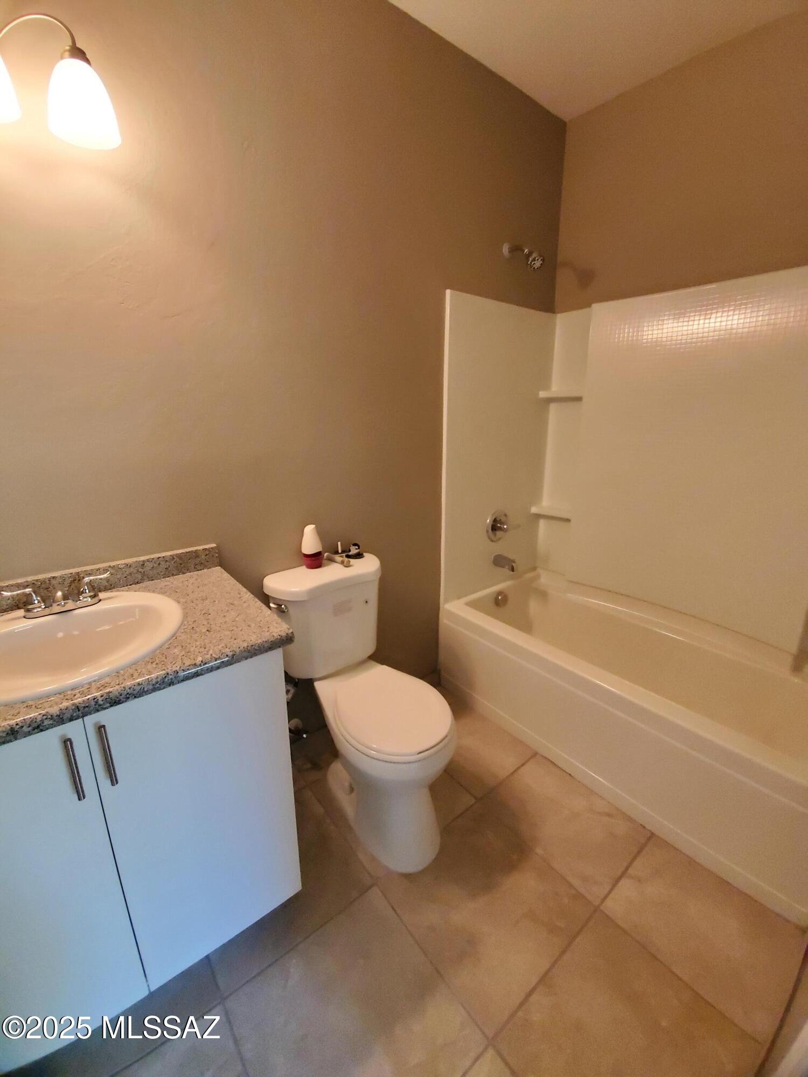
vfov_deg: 106.2
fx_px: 405
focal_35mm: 13
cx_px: 404
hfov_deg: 89.9
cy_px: 538
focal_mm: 1.8
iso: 640
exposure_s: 1/59
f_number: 2.2
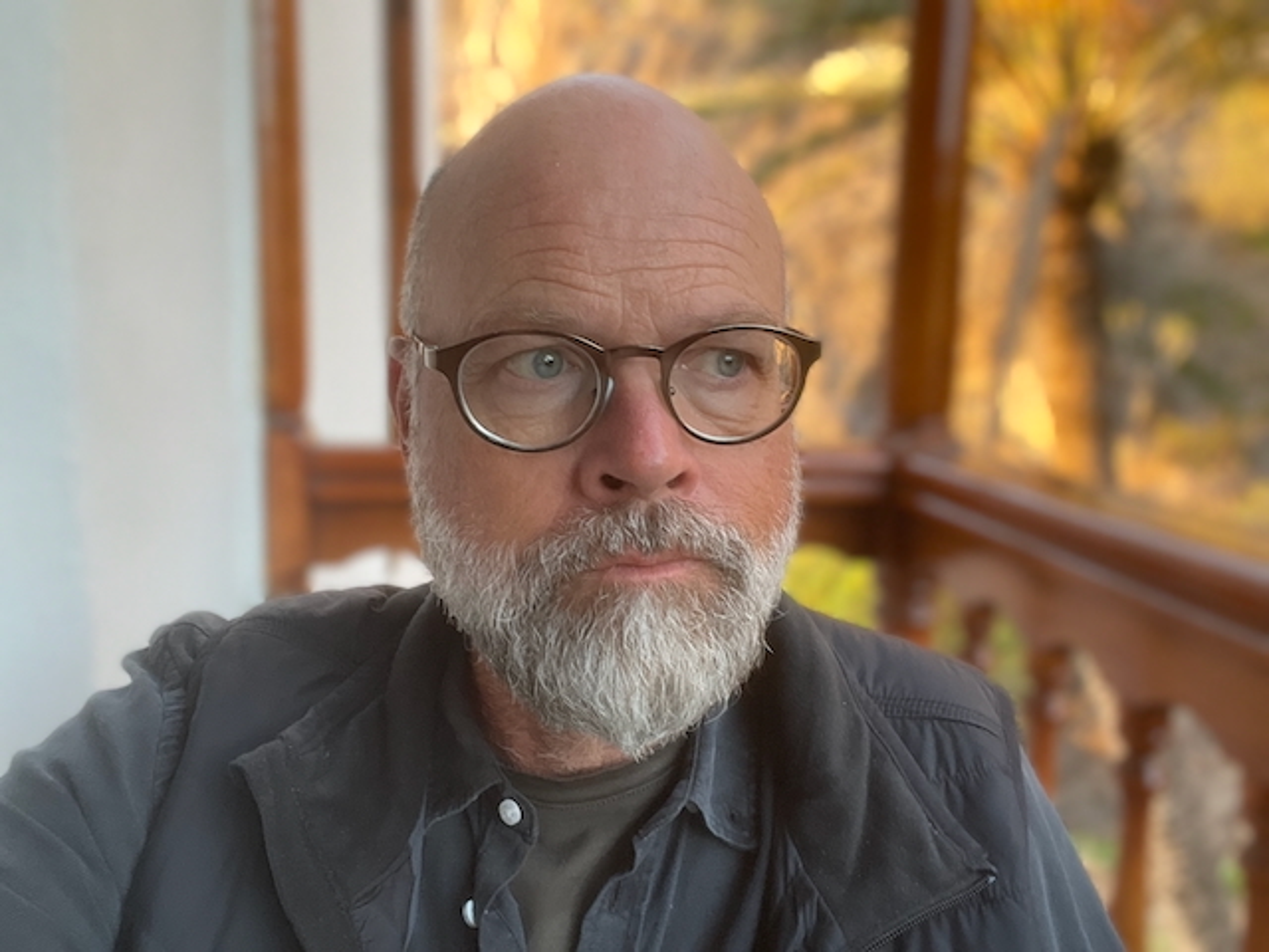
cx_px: 634
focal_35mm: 30
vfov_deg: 46.8
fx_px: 1100
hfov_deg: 60.0
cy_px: 476
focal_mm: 2.71
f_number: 2.2
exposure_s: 1/60
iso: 200
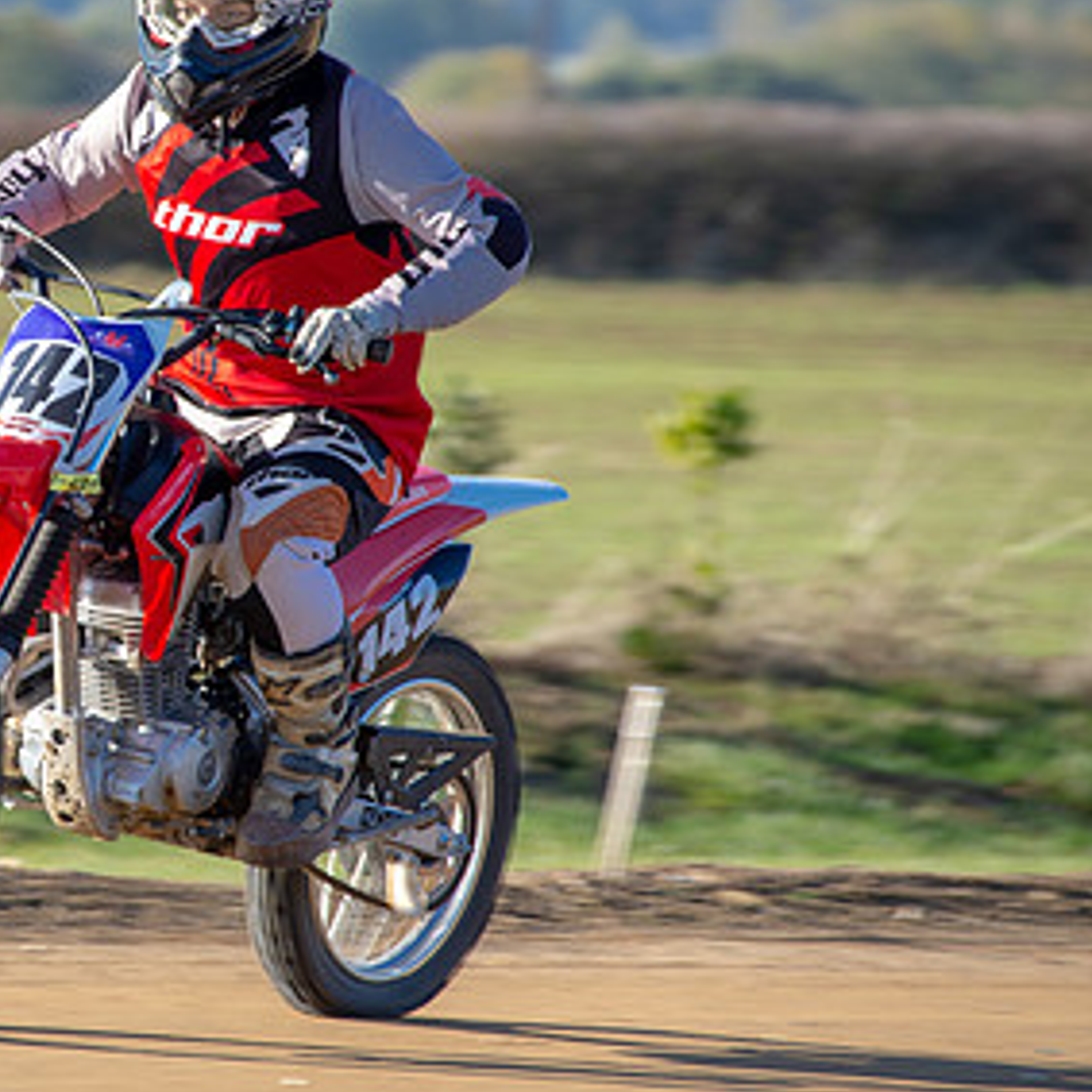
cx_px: -8
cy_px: 415
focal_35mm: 680
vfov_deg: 2.6
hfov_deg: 2.6
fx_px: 24269
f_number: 9
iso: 200
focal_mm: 260
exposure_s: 1/160
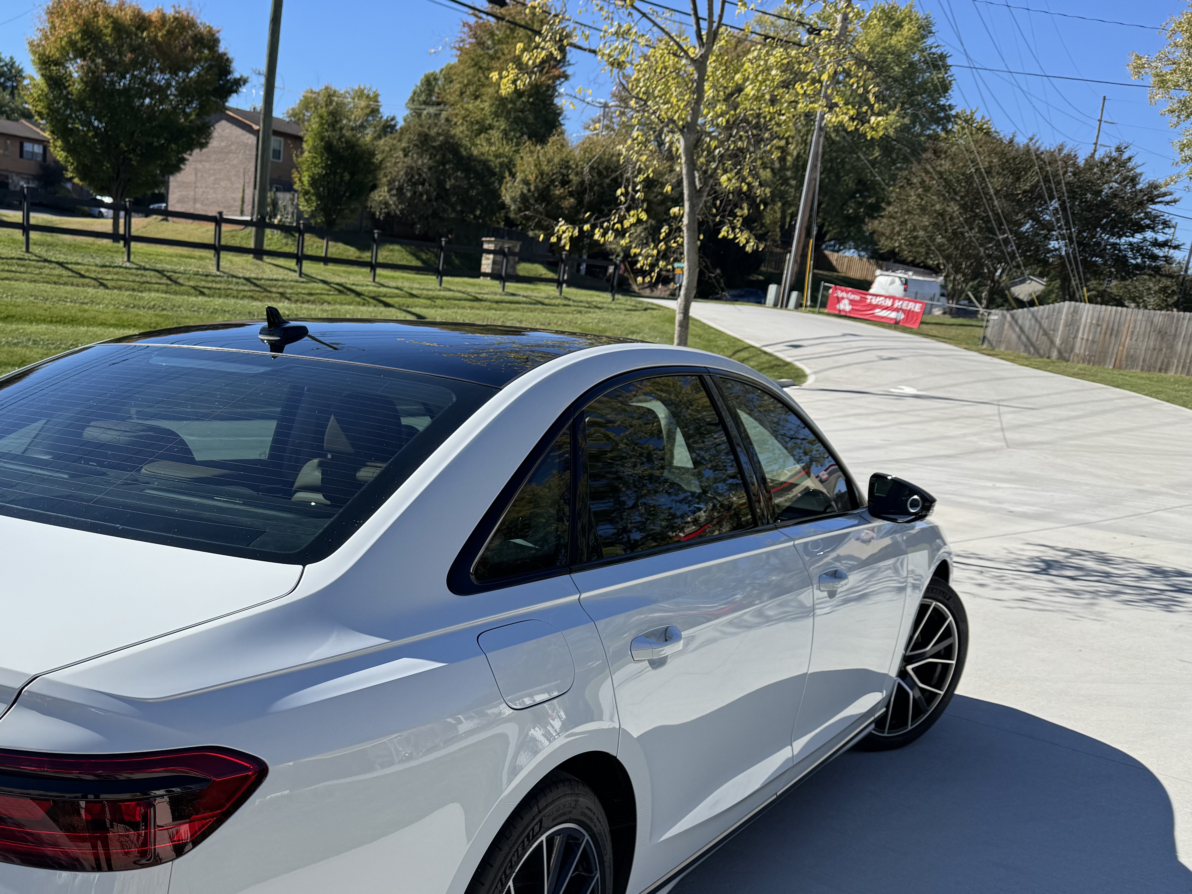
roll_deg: -4.7
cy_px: 649
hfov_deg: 51.1
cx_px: 344
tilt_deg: -16.9
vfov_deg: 39.8
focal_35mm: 35
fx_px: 1205
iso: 80
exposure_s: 1/4049
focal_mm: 6.76
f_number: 1.78
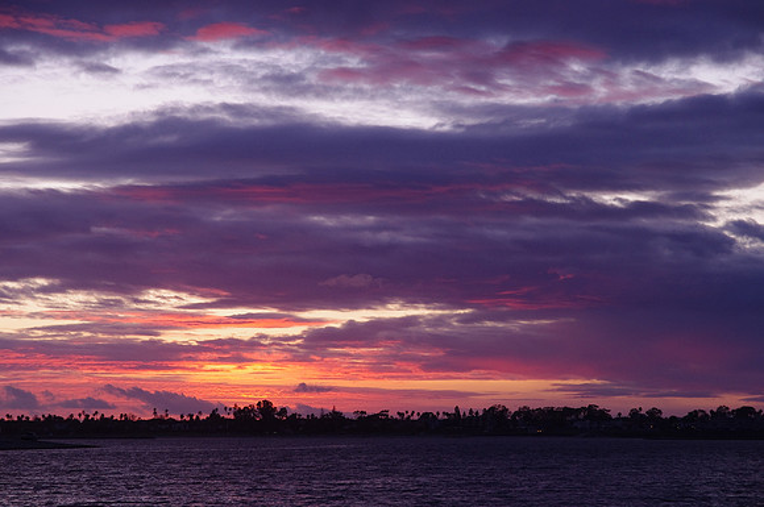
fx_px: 2225
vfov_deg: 13.0
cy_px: 254
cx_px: 382
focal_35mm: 105
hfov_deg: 19.5
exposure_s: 1/100
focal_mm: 70
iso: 400
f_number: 7.1
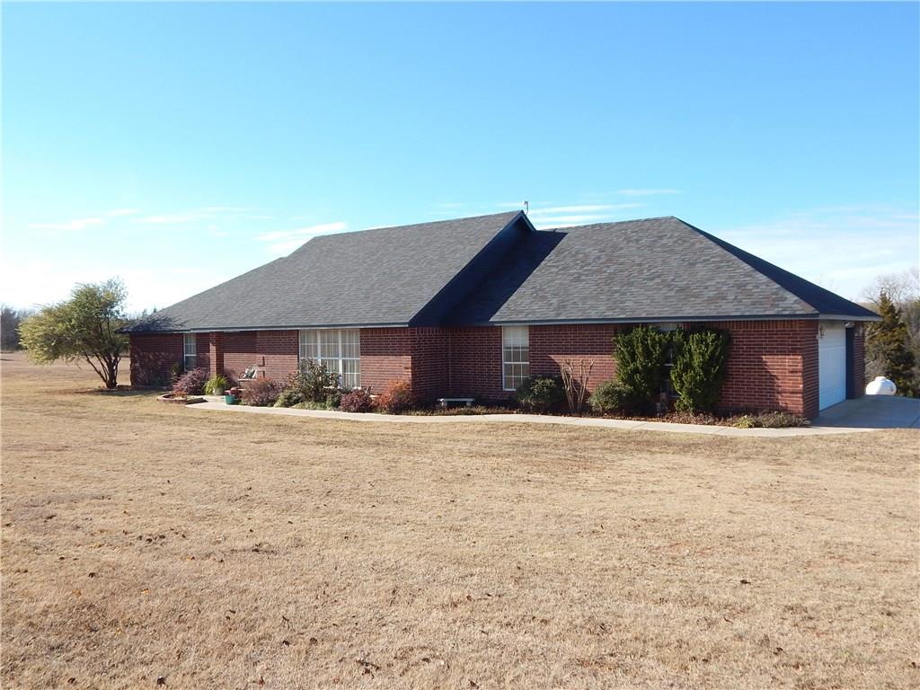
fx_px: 744
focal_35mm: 28
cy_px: 345
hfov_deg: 63.4
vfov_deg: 49.7
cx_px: 460
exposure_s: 1/1000
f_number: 3.2
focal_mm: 5.1
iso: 125
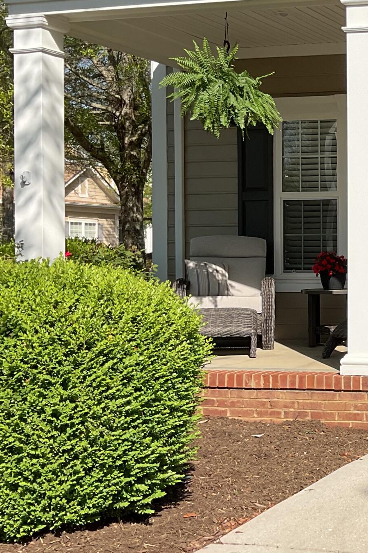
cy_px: 266
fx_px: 1028
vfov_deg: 30.1
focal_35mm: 67
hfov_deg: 18.3
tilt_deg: +0.2
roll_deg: +0.2
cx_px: 531
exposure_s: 1/1311
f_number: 1.8
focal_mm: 3
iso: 16
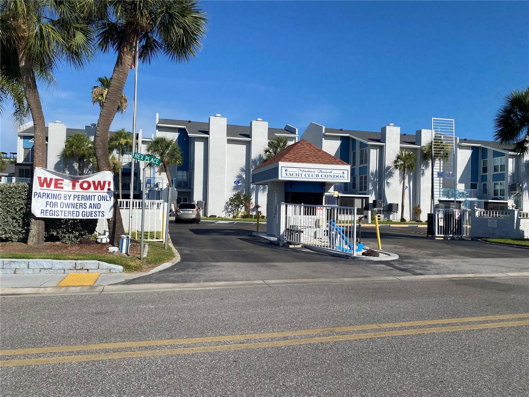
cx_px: 264
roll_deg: -2.3
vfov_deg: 53.1
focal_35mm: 26
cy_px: 198
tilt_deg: +1.2
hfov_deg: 67.3
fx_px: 397
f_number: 1.8
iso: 32
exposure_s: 1/4444
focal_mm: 4.25
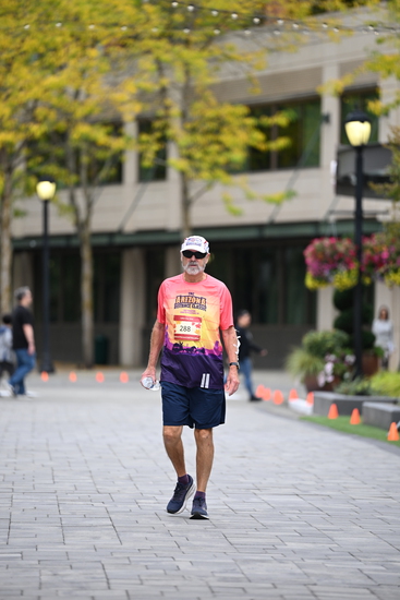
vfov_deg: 10.3
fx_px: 3331
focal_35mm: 200
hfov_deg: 6.9
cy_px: 300
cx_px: 200
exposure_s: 1/2000
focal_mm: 200
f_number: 2.8
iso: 640
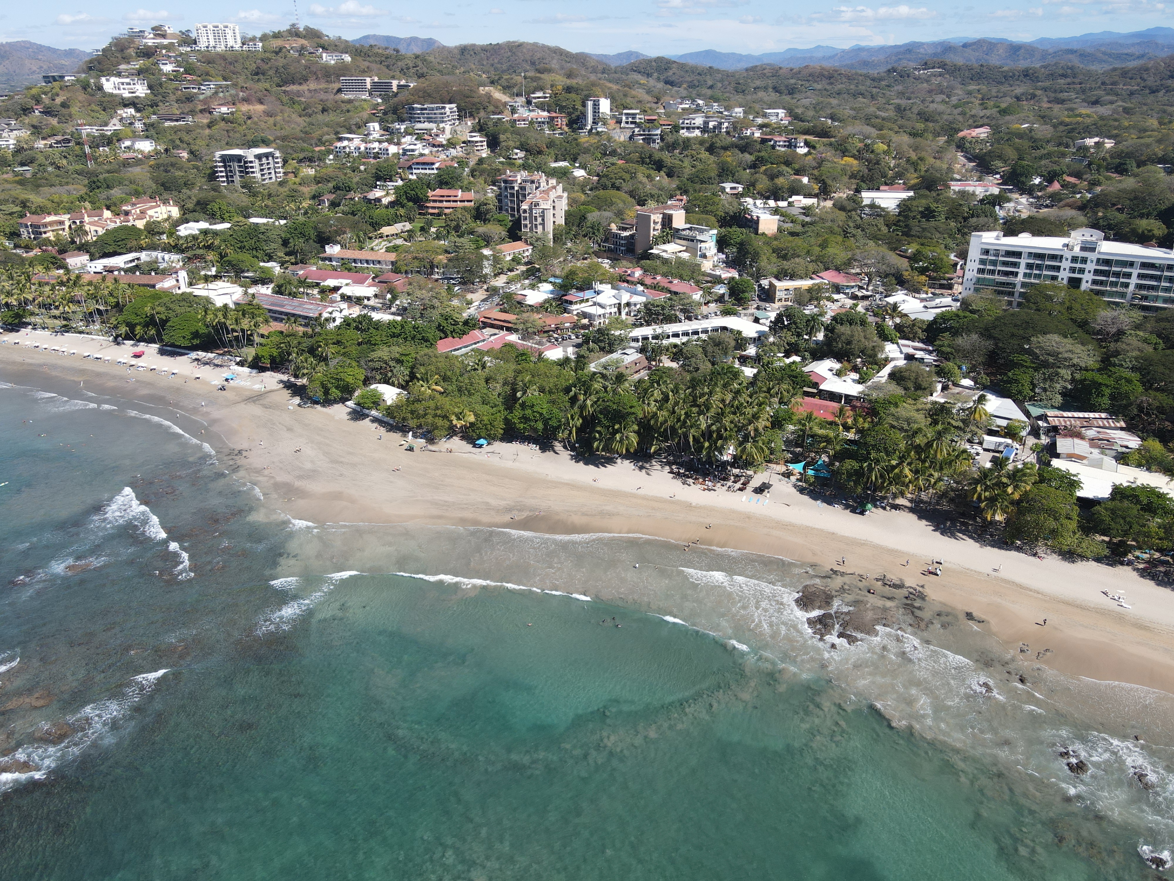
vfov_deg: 56.8
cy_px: 440
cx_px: 587
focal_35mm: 24
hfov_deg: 71.6
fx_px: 814
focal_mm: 4.5
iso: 100
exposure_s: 1/500
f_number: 2.8
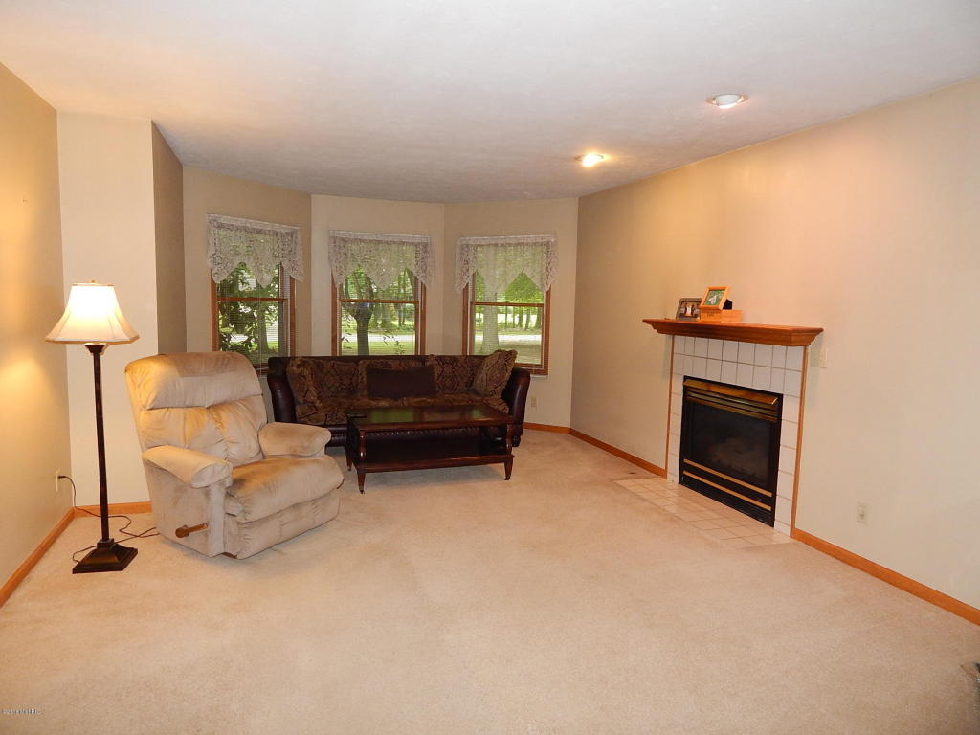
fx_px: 651
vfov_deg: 58.9
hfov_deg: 73.9
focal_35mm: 23
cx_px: 490
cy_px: 368
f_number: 3
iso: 250
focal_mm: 4
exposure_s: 1/30
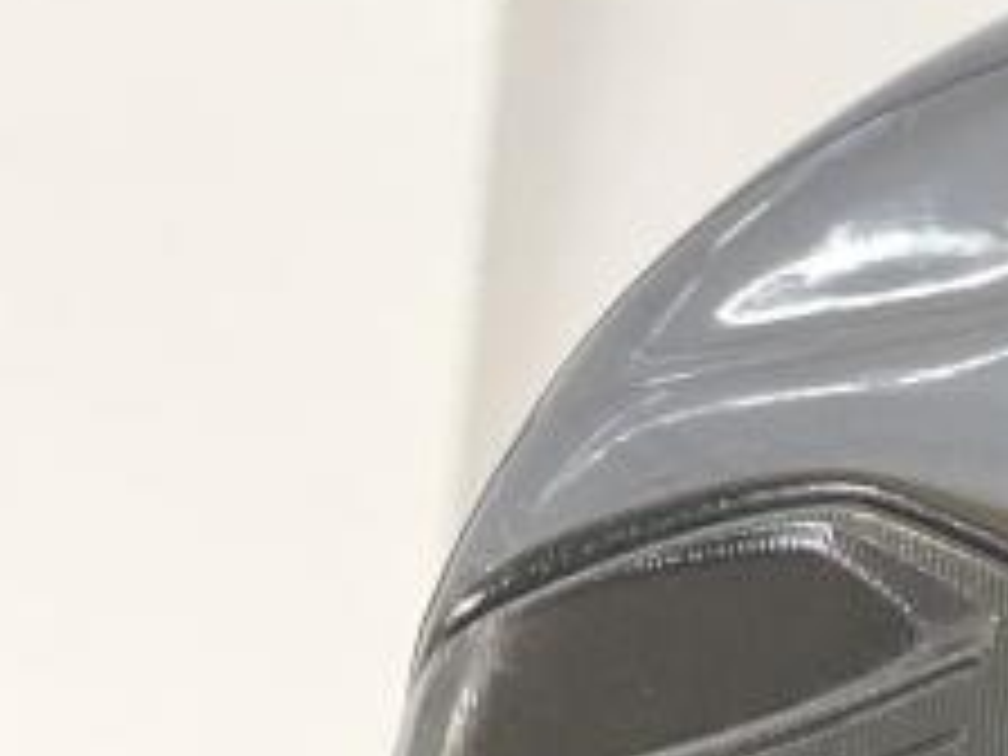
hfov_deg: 8.4
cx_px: 1998
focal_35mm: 223
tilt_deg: -61.6
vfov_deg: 6.5
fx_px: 6494
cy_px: 1336
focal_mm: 6
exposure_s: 1/60
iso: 200
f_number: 2
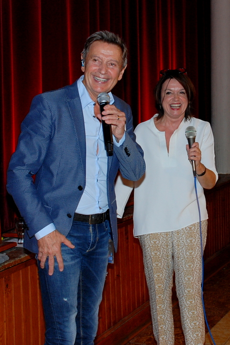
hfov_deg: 36.9
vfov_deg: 53.1
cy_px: 172
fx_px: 344
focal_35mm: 36
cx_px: 115
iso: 320
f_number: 5.6
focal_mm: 24
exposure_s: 1/60
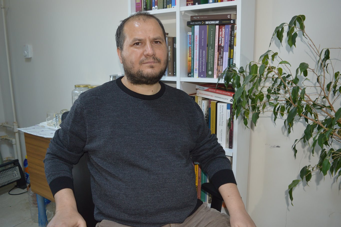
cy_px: 114
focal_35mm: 27
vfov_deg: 47.9
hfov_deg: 67.4
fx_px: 256
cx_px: 170
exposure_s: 1/60
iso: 560
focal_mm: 18
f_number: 3.5
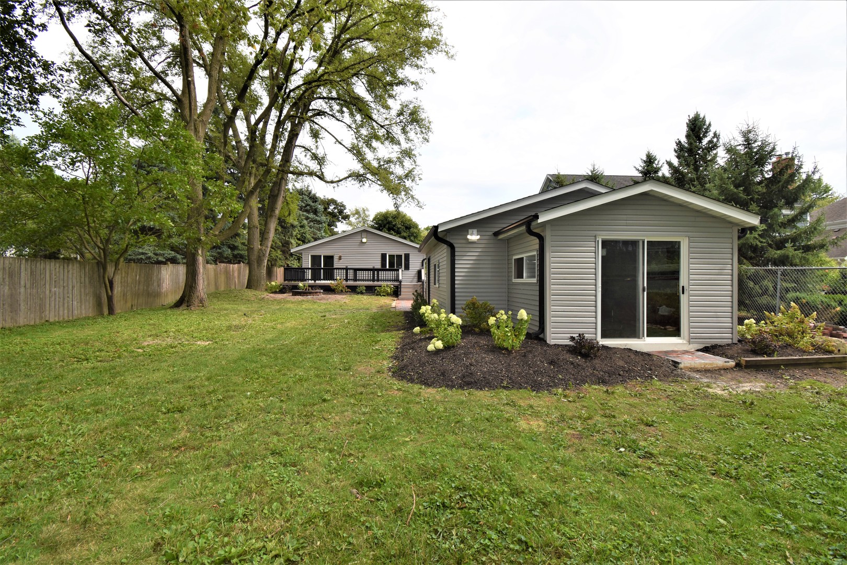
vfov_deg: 77.3
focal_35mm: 15
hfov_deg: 100.4
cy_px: 282
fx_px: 353
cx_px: 424
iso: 100
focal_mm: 10
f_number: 8
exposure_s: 1/200
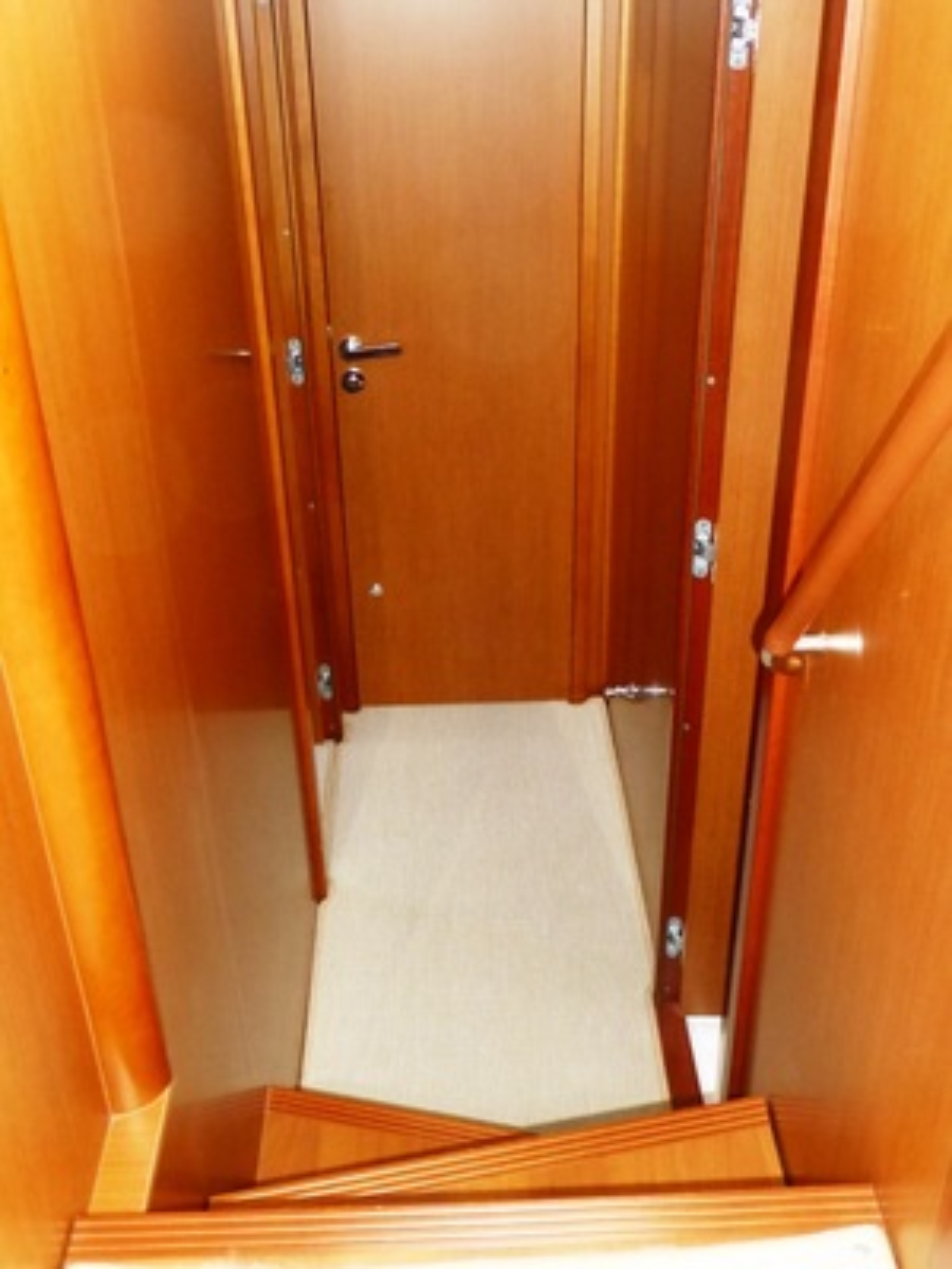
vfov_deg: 52.6
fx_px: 1283
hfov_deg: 40.7
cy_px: 634
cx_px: 476
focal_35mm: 35
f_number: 3.7
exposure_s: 1/60
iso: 800
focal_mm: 6.1
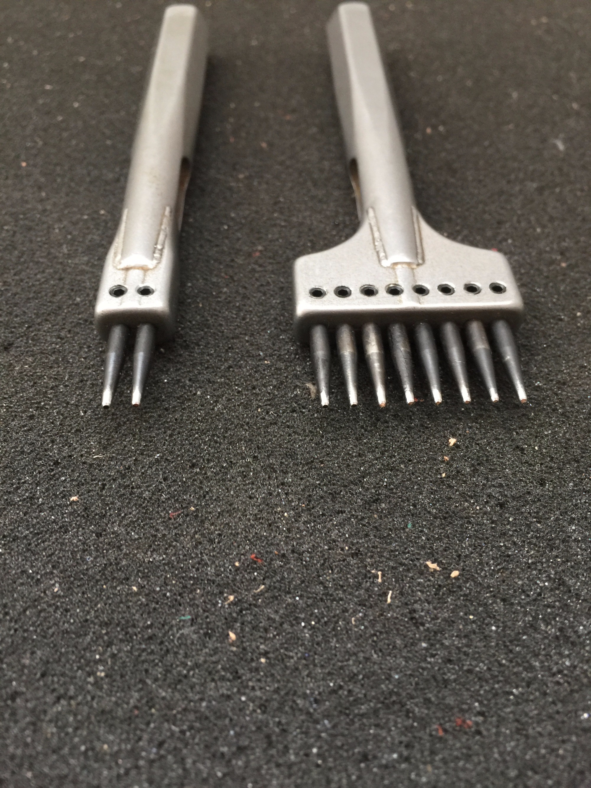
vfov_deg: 61.7
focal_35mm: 29
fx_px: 660
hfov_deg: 48.2
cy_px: 394
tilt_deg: -49.3
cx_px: 296
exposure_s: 1/17
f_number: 2.2
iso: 64
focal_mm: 4.15
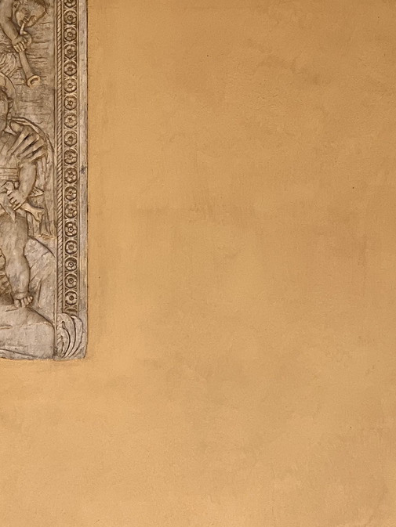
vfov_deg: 10.8
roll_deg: -0.6
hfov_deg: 8.1
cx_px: -38
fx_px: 2790
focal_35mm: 183
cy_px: 99
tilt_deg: +14.6
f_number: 2.8
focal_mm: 9
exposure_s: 1/250
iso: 32
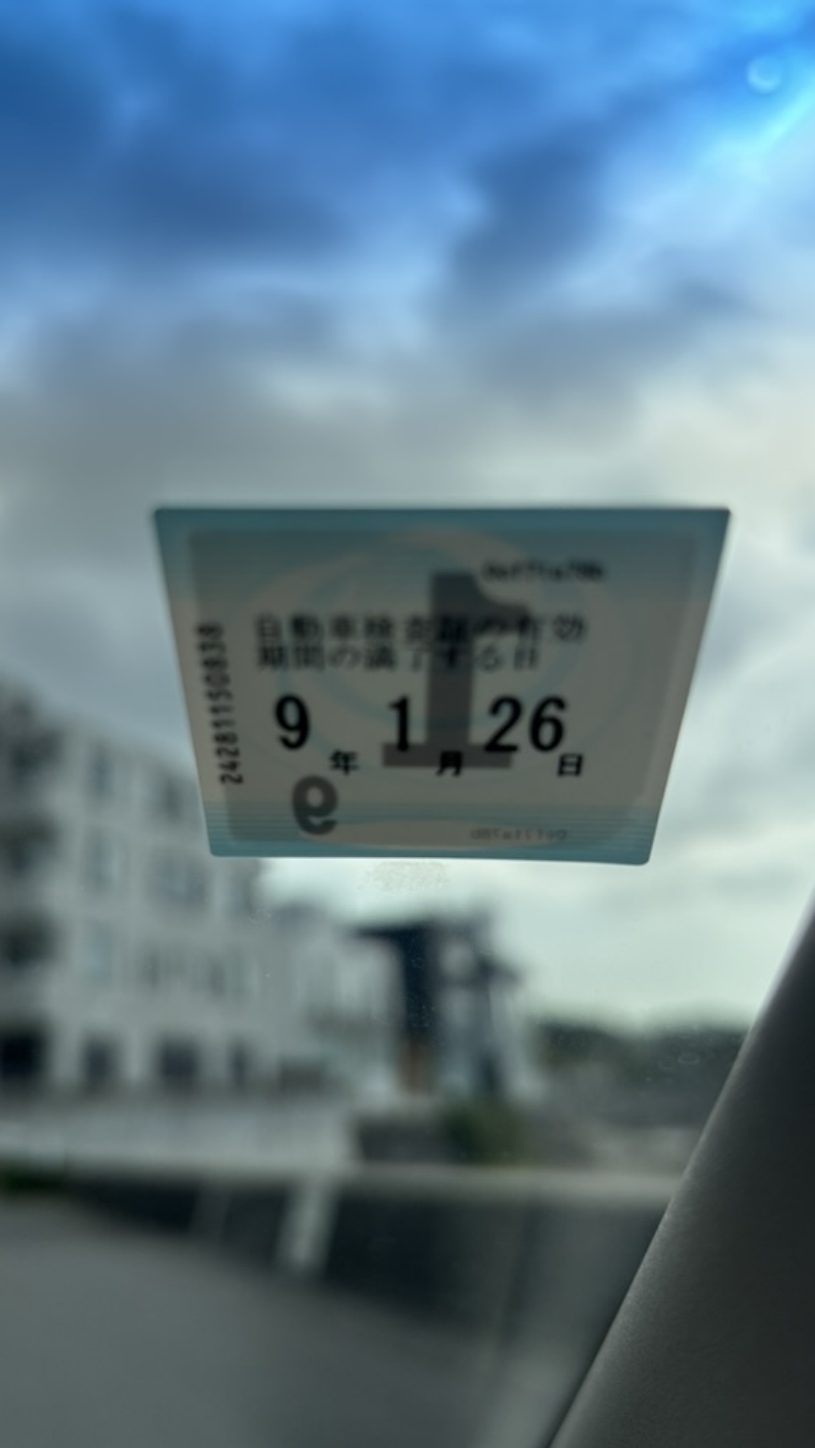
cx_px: 342
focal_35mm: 29
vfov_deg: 66.0
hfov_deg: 40.1
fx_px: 1113
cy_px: 711
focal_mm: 5.96
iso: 50
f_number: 1.6
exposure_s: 1/4854
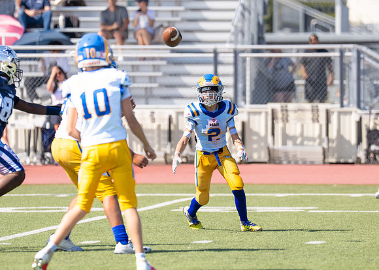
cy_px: 117
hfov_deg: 5.1
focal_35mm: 398
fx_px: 4285
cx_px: 204
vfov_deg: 3.6
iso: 125
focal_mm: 200
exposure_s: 1/2500
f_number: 2.8
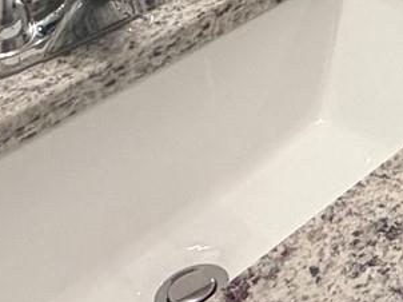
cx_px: 781
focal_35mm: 95
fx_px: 1105
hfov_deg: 16.4
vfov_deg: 11.7
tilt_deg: -4.9
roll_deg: -1.6
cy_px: -493
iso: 125
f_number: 2.2
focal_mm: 2.22
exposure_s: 1/120
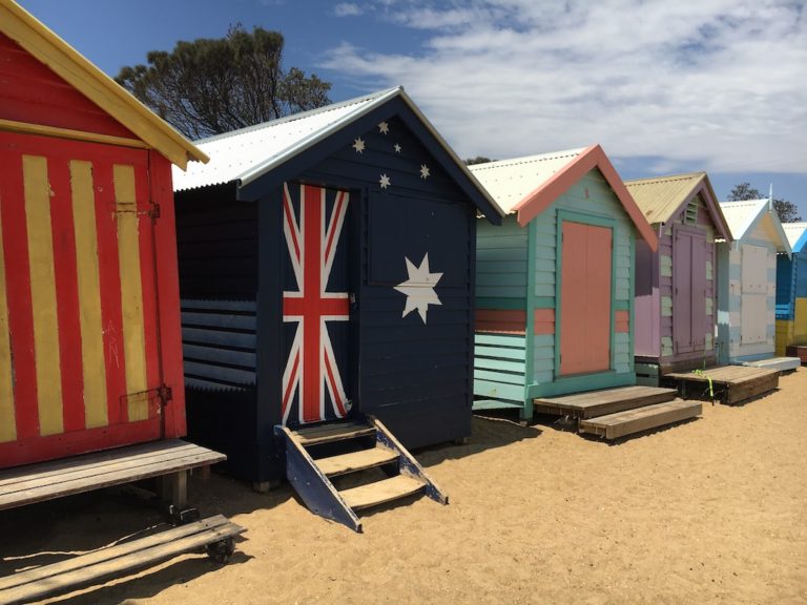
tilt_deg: -1.1
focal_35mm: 29
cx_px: 404
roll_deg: -1.4
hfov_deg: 61.7
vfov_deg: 48.2
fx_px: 676
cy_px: 302
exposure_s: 1/2262
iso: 25
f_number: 2.2
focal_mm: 4.15
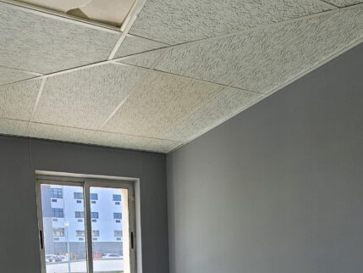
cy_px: 309
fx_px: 325
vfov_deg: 37.2
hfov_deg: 58.1
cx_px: 156
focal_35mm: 31
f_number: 2.2
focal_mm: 2.2
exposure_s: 1/106
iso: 50
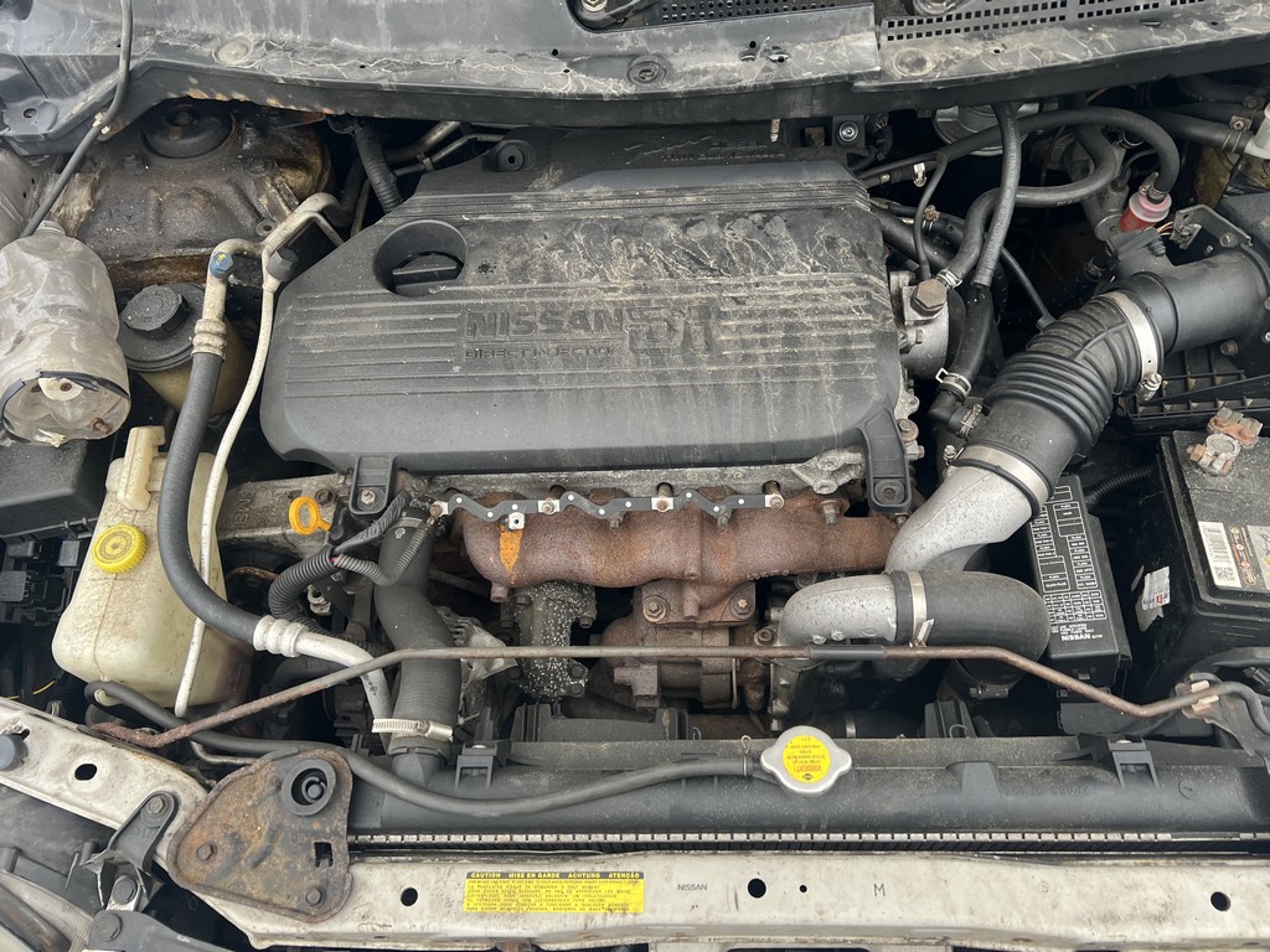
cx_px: 635
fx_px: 954
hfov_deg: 67.3
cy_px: 476
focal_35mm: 26
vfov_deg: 53.1
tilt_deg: -56.3
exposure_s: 1/121
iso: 100
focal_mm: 5.7
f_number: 1.5
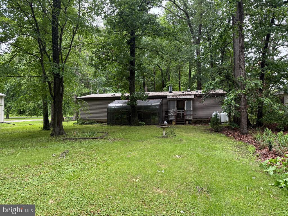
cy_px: 108
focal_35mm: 24
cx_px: 144
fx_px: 200
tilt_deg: +1.3
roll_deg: +0.8
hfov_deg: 71.6
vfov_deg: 56.8
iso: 100
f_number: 1.78
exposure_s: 1/263
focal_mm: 6.76
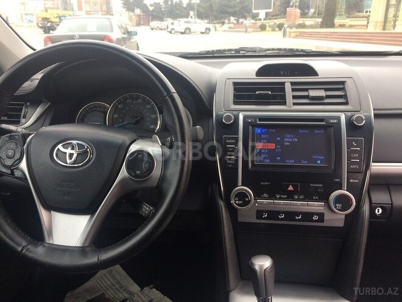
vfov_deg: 48.2
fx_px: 337
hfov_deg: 61.7
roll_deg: -1.3
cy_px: 151
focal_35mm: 29
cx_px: 201
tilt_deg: -19.4
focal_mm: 4.15
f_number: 2.2
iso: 50
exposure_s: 1/100
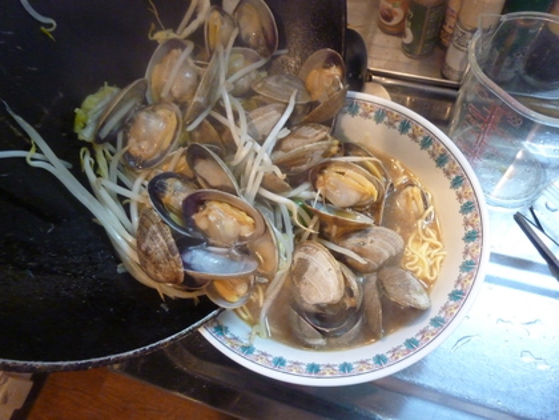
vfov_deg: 54.9
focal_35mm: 25
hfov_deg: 69.4
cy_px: 210
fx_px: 404
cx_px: 280
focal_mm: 4.5
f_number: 3.3
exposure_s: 1/25
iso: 800
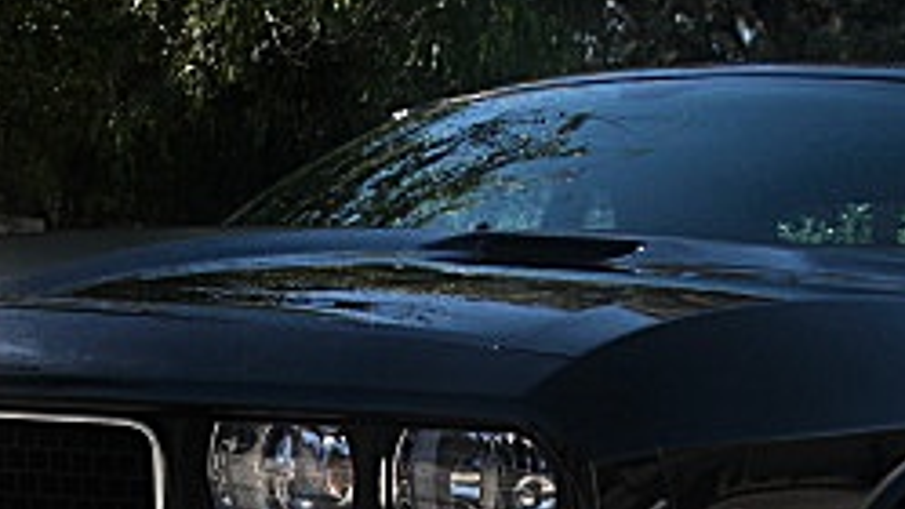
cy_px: 651
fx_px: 2423
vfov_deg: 11.7
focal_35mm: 101
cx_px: 363
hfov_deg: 21.1
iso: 50
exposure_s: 1/320
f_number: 2.8
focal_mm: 6.3
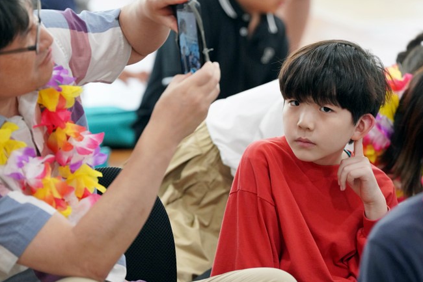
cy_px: 100
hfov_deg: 7.4
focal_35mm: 277
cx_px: 240
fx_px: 3254
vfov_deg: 5.0
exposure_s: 1/250
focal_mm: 200
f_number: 4
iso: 4000
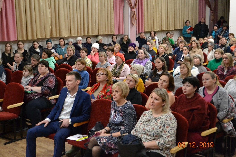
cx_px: 118
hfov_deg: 35.1
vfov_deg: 23.8
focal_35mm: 57
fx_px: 374
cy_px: 78
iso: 3200
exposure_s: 1/50
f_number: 5
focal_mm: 38
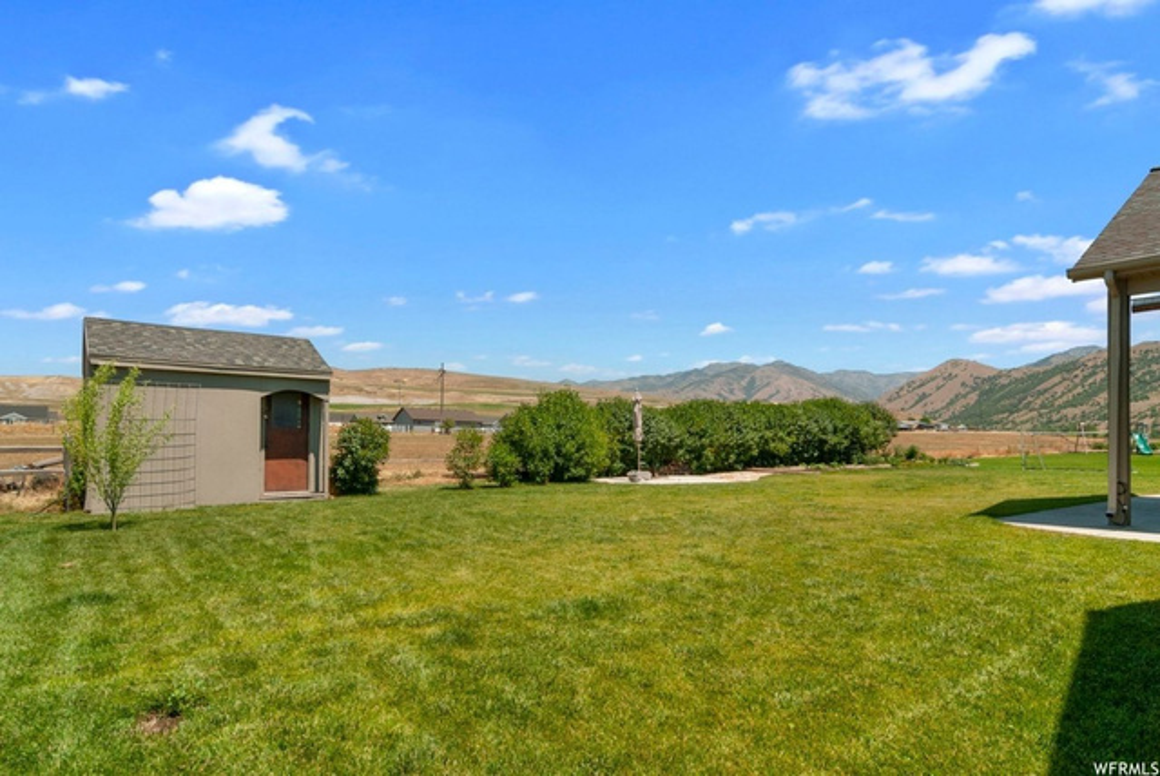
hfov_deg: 89.9
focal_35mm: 18
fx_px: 581
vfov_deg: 67.5
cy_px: 388
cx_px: 580
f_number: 9
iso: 100
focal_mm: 12
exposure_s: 1/200
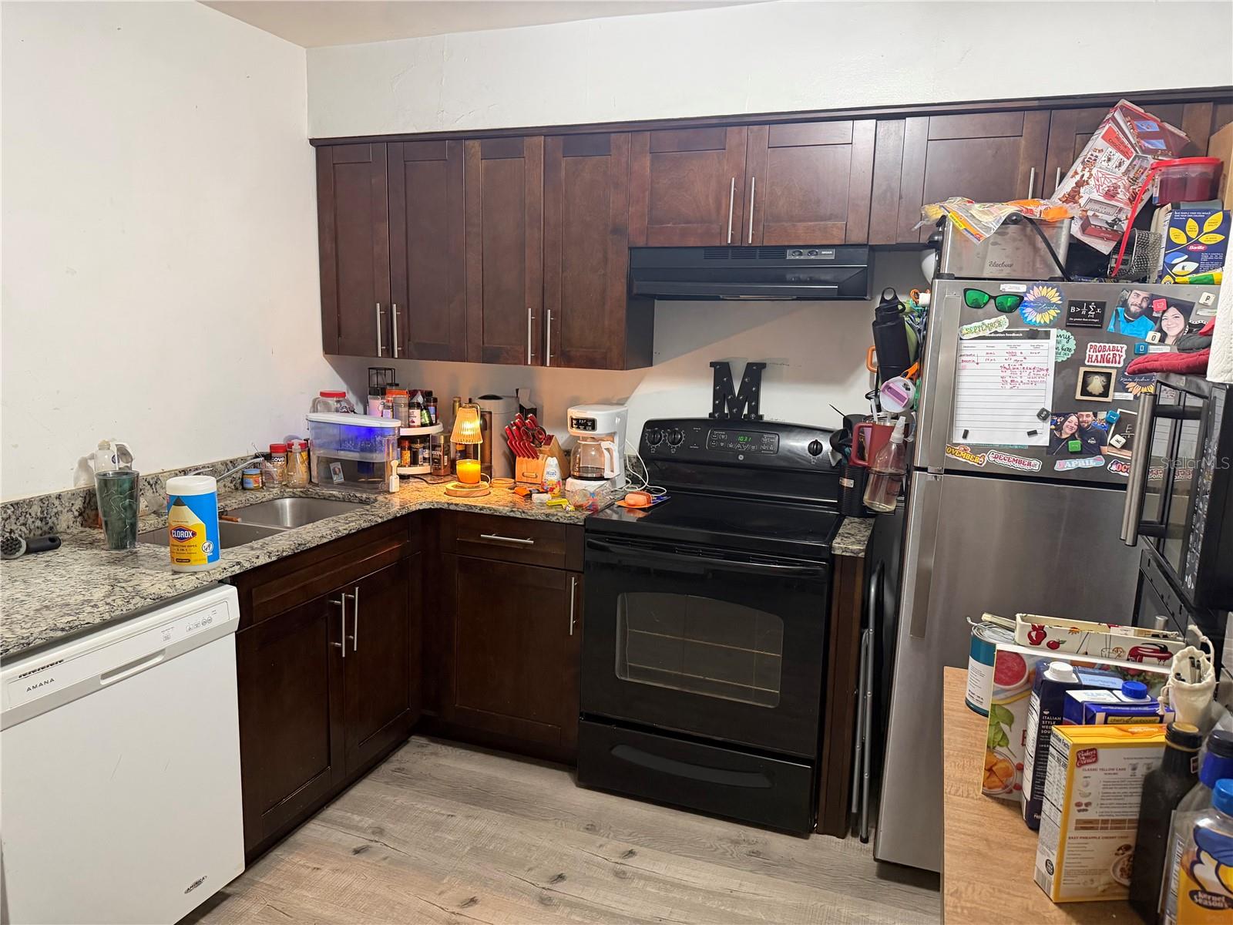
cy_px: 462
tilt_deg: -9.2
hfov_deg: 71.6
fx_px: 855
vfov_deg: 56.8
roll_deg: -1.5
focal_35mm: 24
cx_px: 616
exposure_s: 1/60
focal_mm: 6.76
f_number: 1.78
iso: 400
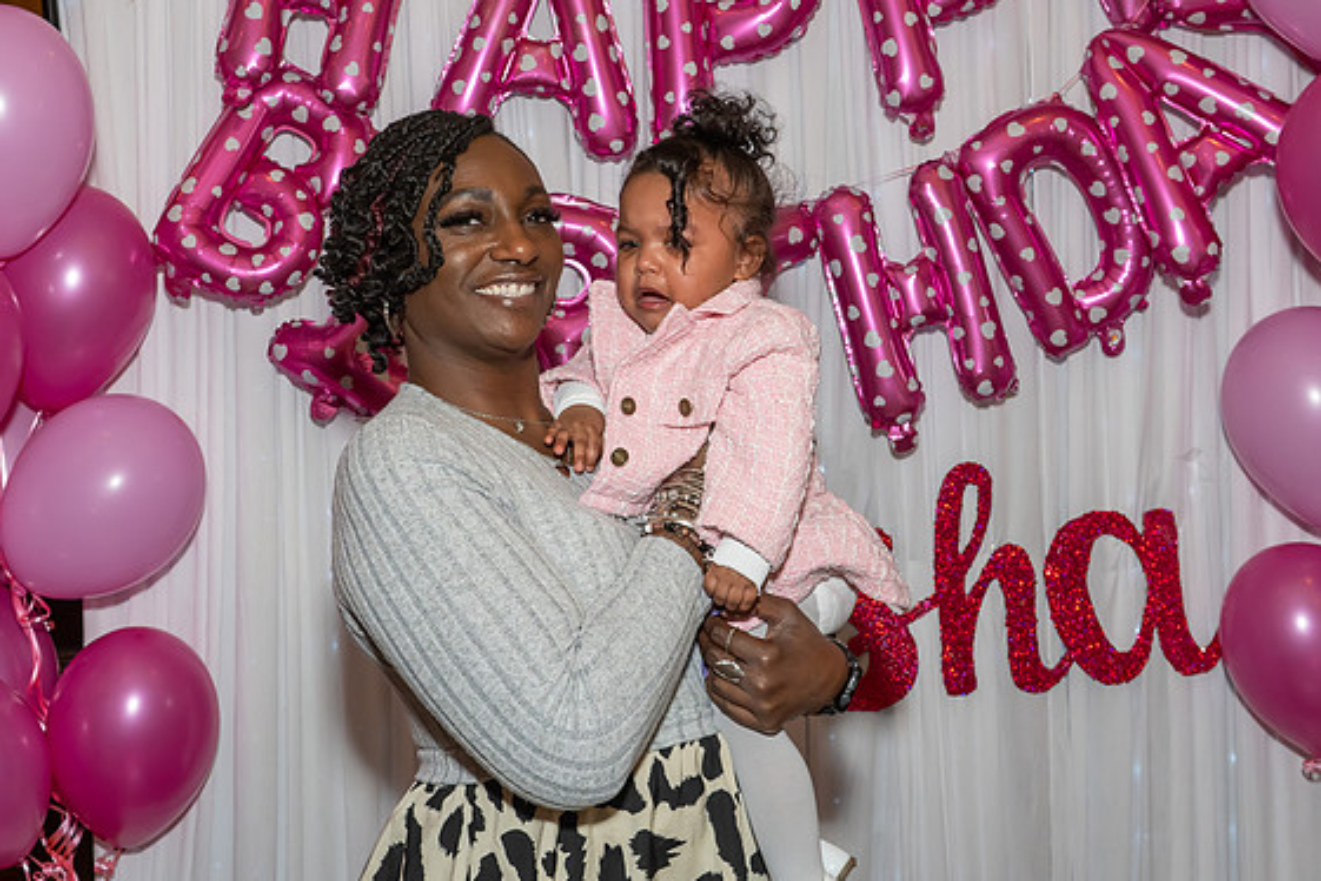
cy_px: 375
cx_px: 604
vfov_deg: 28.6
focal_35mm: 47
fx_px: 1725
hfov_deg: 41.9
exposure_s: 1/250
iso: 640
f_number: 7.1
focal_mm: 26
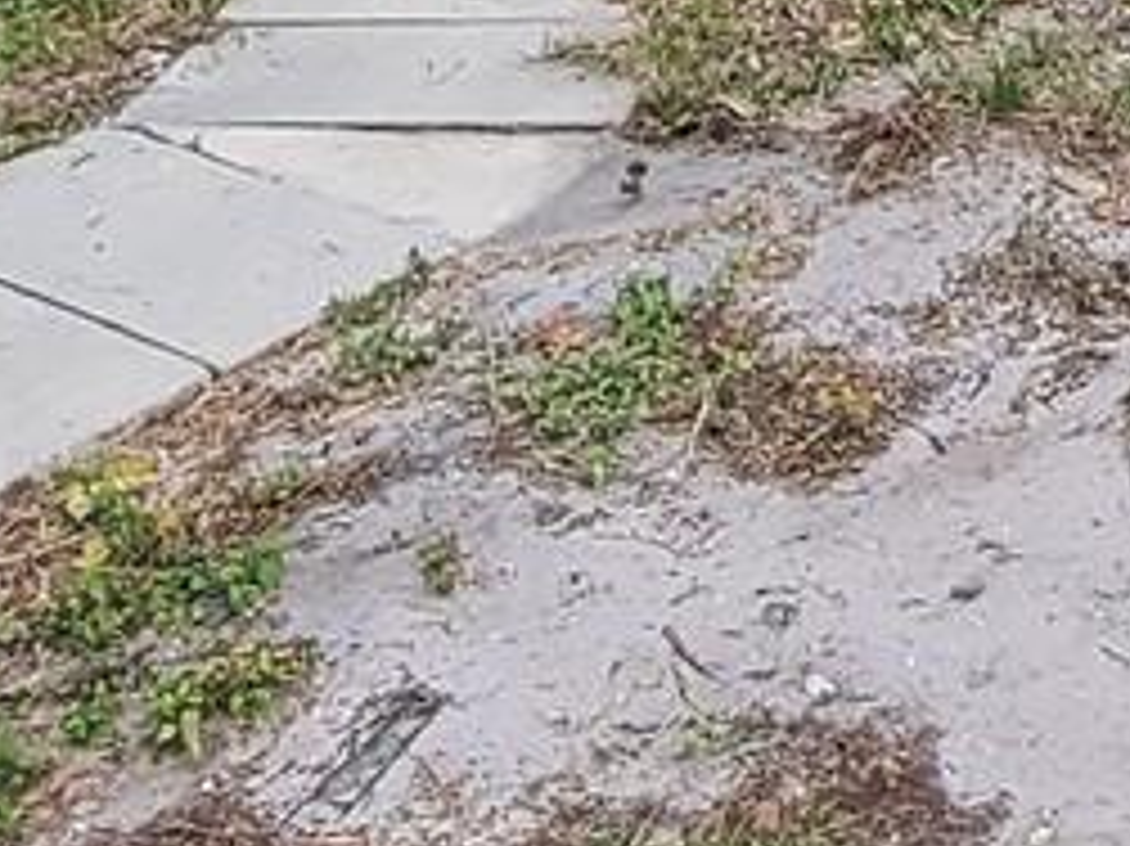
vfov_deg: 15.1
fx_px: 2708
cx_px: 1598
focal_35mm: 83
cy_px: -742
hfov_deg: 20.7
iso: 50
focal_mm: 2.2
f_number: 2.2
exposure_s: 1/503
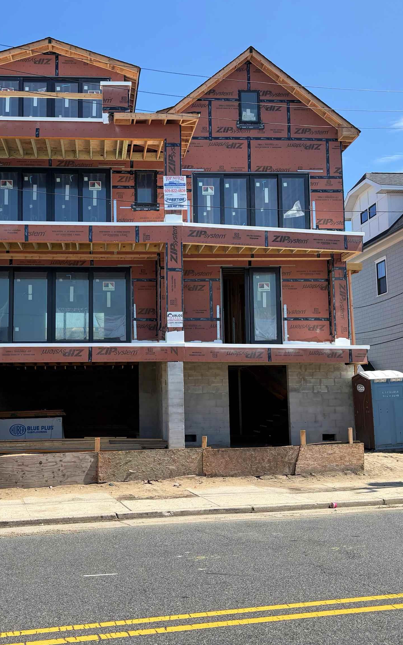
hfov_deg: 34.2
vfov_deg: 52.7
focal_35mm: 37
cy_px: 322
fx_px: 650
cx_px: 138
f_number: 1.6
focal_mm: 5.96
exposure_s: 1/2451
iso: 50
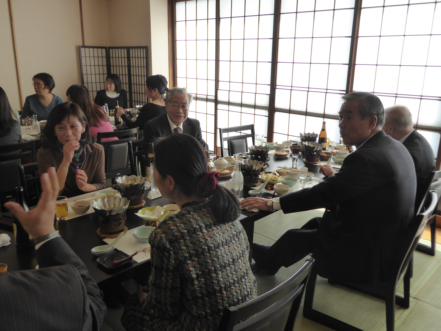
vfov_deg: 46.8
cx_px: 213
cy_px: 170
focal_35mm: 30
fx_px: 382
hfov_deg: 60.0
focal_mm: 5
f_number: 3.5
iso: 250
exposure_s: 1/100
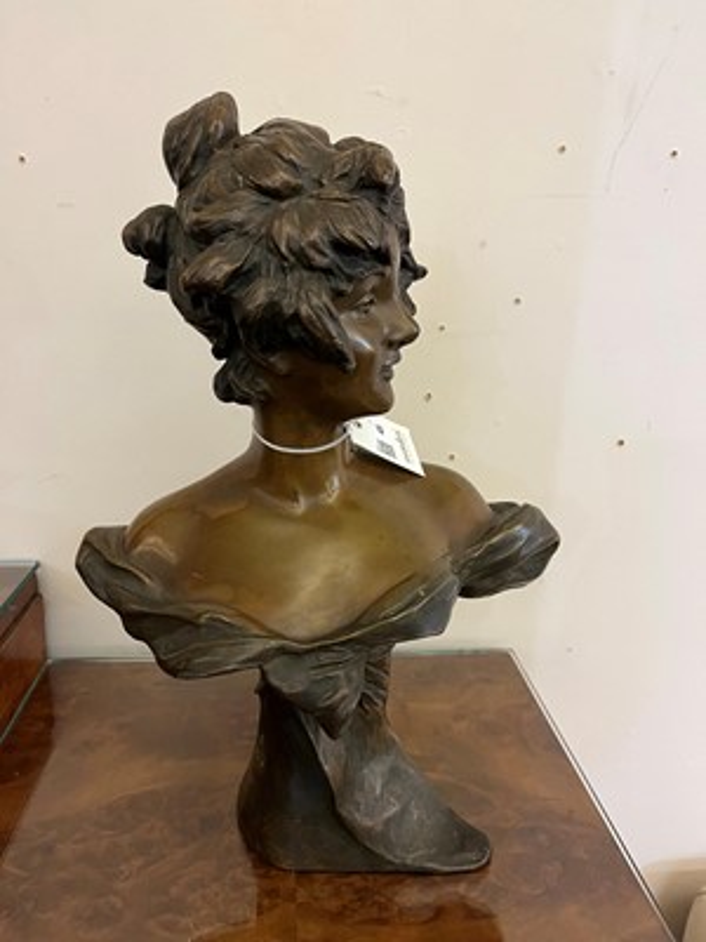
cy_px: 471
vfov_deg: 67.3
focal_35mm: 26
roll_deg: -1.0
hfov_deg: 53.1
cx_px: 353
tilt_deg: -16.4
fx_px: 707
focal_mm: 5.1
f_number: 1.6
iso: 400
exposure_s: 1/50
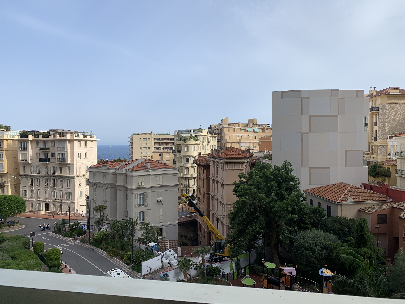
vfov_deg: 53.1
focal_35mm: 26
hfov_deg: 67.3
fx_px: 304
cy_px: 152
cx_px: 202
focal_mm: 4.25
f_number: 1.8
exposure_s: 1/1689
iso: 25
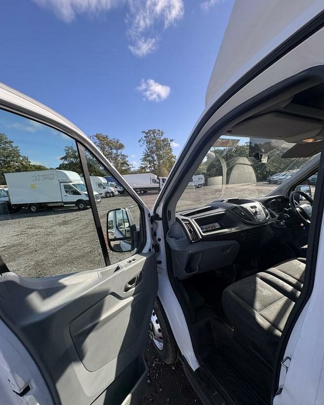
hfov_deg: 84.0
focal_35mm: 15
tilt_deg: -8.3
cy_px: 221
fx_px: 180
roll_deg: +2.3
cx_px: 158
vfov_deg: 96.5
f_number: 2.2
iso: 40
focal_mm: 2.22
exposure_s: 1/498
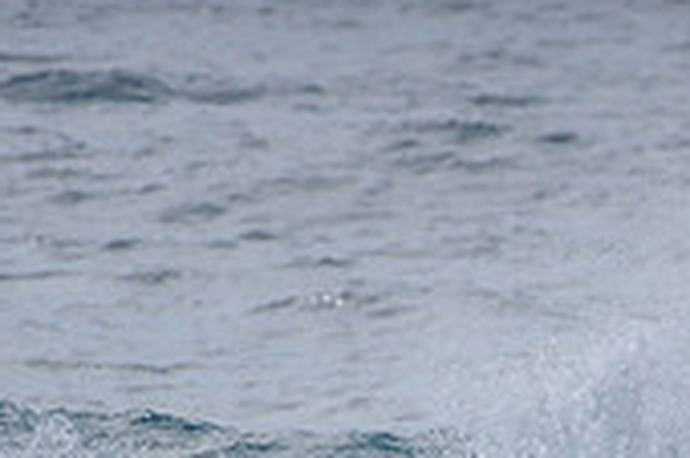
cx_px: 1151
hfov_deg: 1.0
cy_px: 582
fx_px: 40153
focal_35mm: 2097
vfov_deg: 0.7
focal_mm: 500
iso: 125
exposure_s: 1/2000
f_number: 5.6
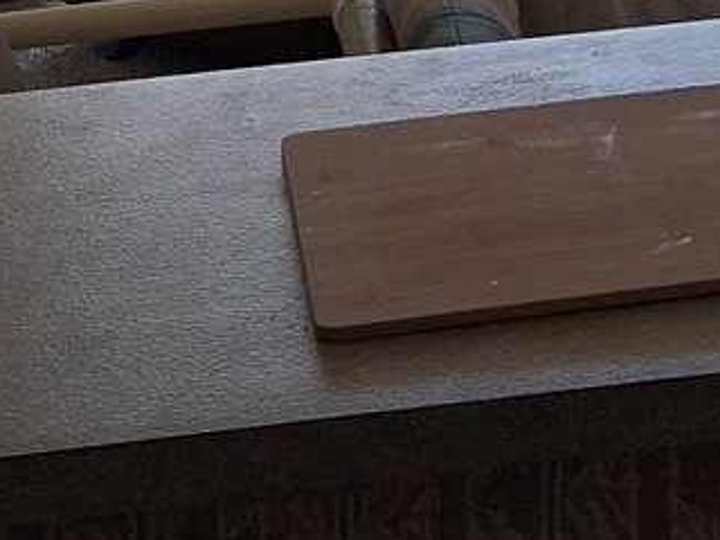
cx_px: 623
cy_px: -529
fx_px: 2704
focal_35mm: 130
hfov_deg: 15.0
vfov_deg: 10.5
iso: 40
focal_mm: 3.98
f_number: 1.8
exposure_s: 1/100
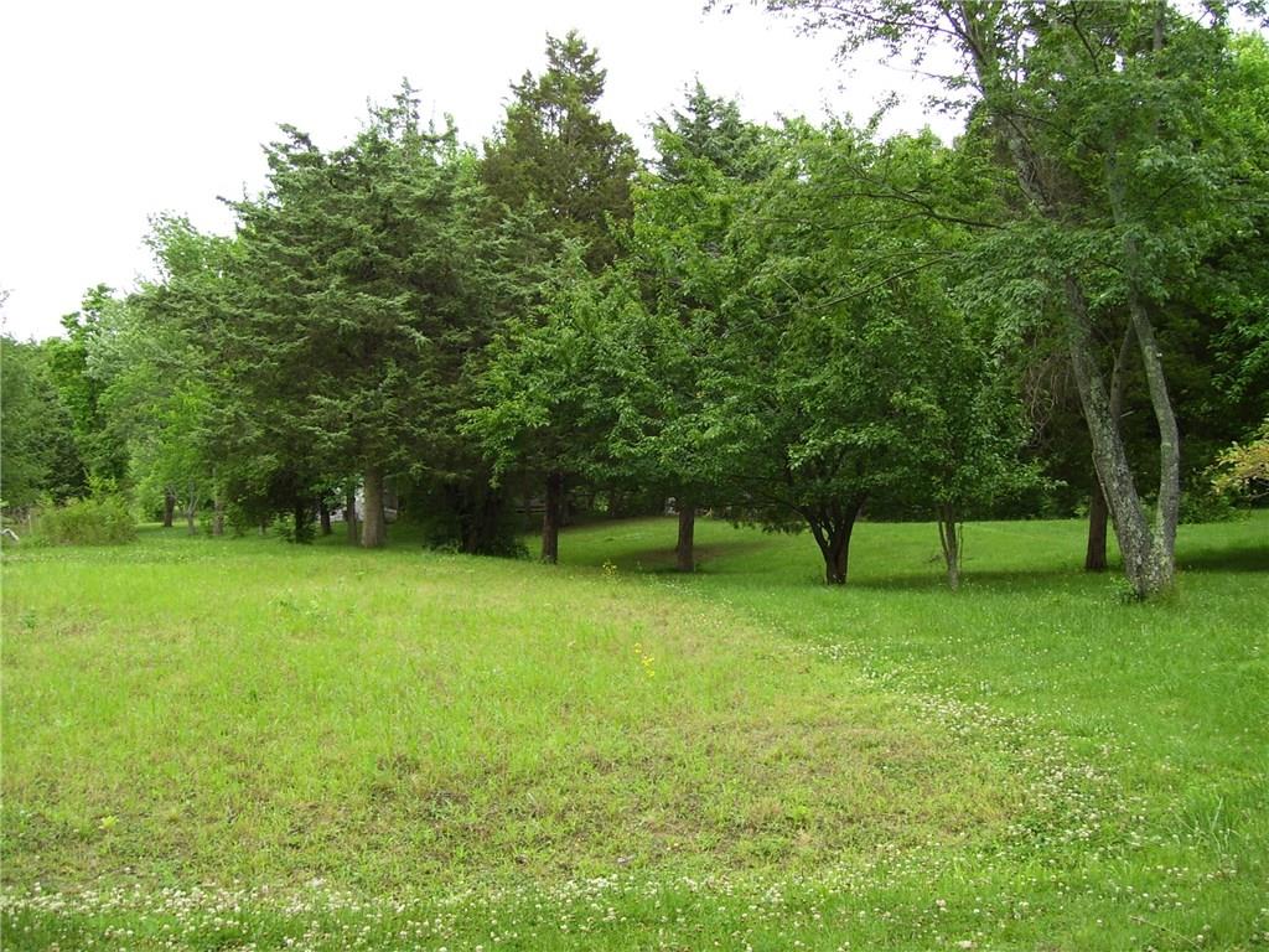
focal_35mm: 36
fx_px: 1320
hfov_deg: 51.4
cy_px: 476
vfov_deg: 39.7
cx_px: 634
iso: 80
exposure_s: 1/350
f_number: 2.7
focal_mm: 6
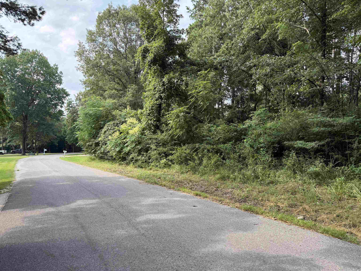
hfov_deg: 71.6
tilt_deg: -0.6
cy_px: 136
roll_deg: -0.5
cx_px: 180
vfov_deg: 56.8
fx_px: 250
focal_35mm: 24
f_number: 1.78
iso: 100
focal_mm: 6.76
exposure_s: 1/805
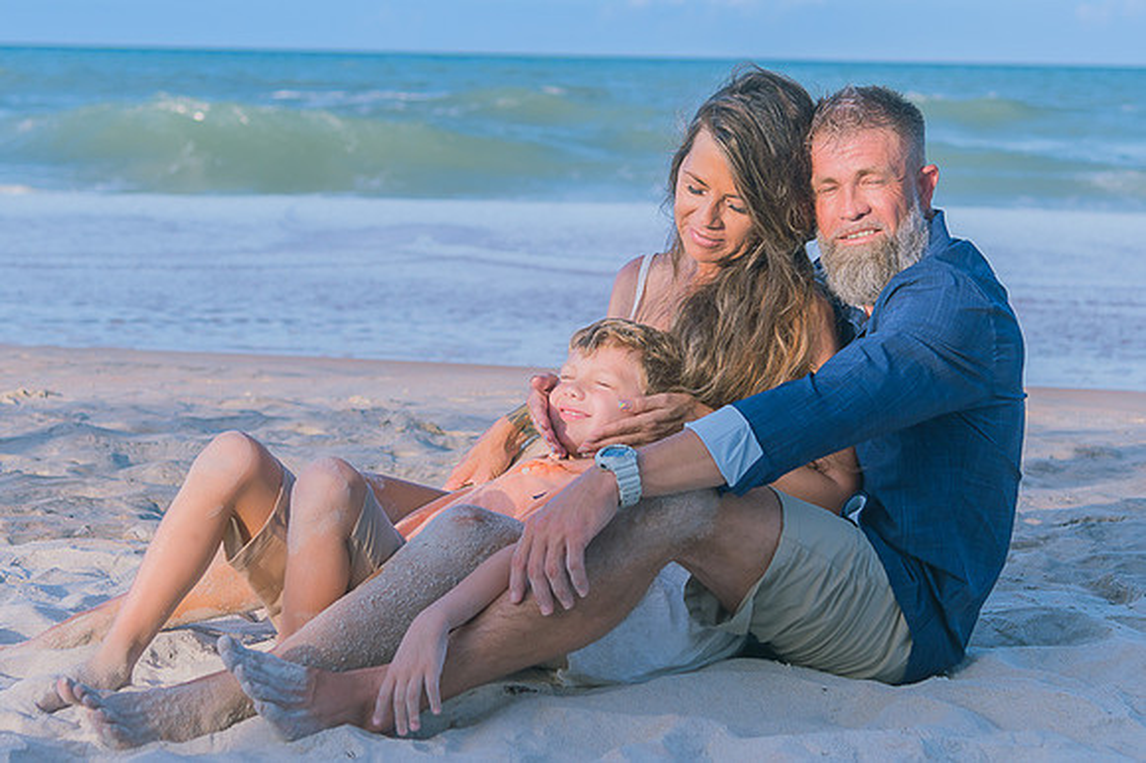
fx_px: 2680
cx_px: 606
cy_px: 302
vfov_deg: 16.2
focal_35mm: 84
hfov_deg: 24.1
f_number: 4
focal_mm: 52
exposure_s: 1/200
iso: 100
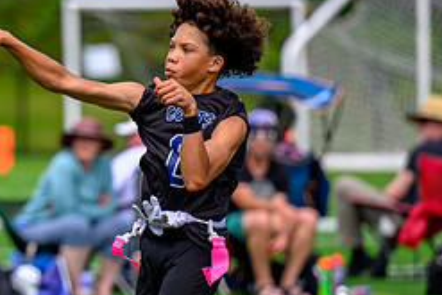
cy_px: 241
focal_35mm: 531
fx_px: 6523
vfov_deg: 2.6
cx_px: 99
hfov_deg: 3.9
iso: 160
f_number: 2.8
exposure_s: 1/1600
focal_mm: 185
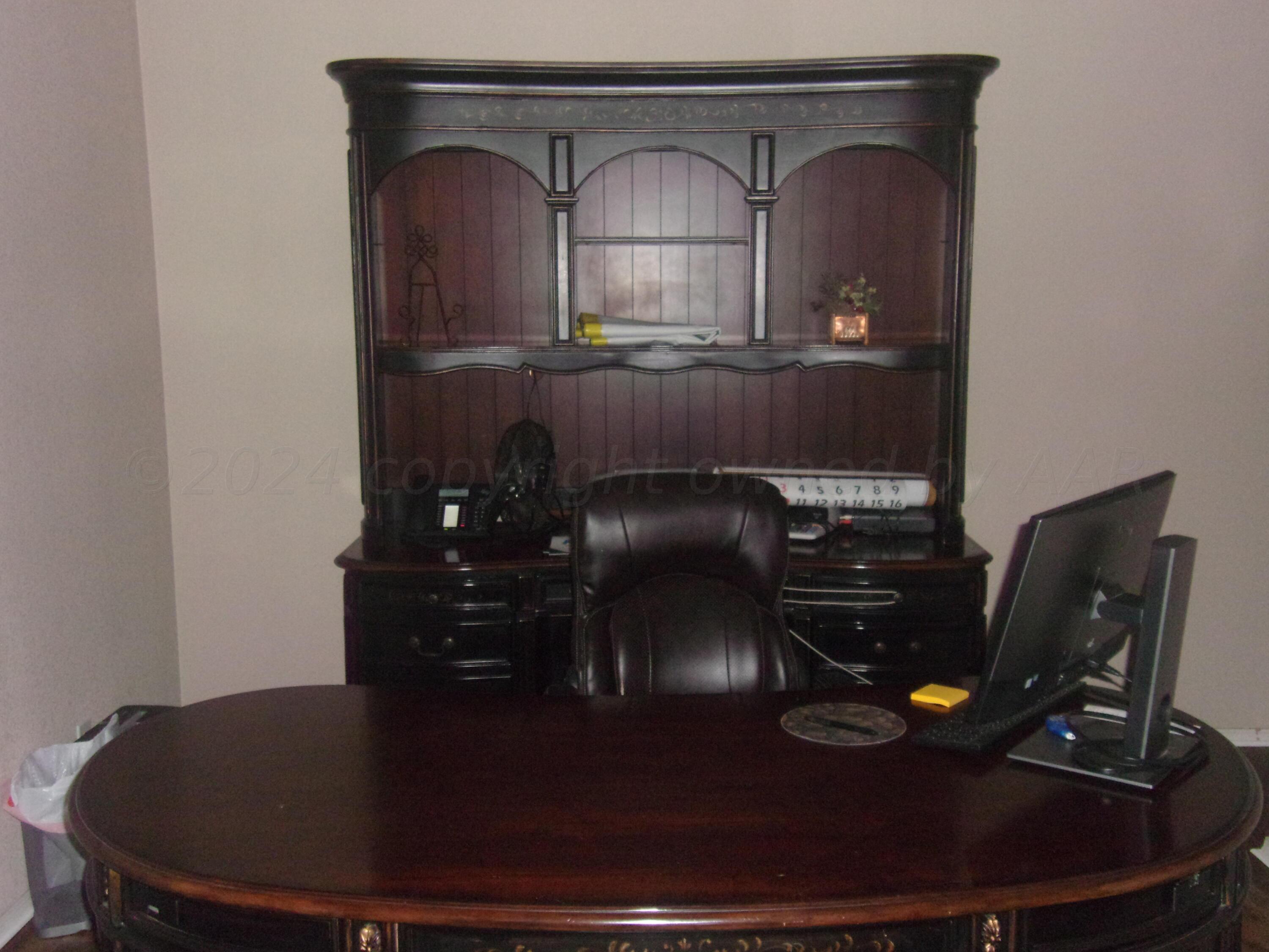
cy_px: 476
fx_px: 1246
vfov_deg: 41.8
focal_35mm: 34
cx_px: 634
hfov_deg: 54.0
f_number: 3.3
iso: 500
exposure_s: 1/34
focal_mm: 6.1
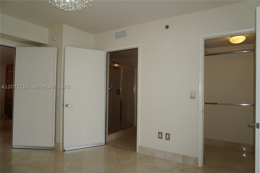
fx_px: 173
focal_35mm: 24
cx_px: 130
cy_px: 86
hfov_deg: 73.7
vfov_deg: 53.1
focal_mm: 16
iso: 100
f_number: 5
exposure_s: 1/125
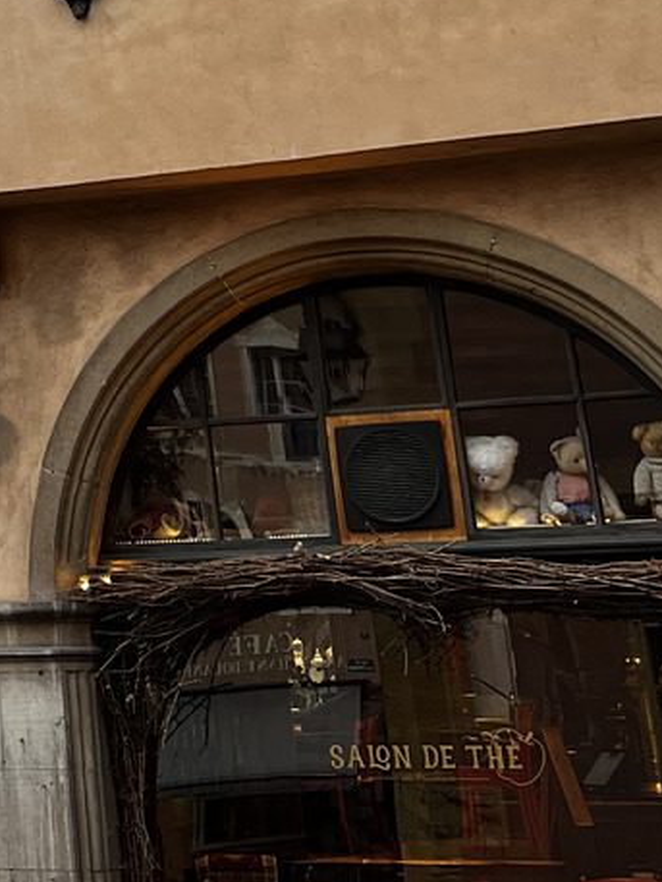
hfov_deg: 14.7
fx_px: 2319
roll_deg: +0.5
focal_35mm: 91
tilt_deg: +21.0
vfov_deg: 20.3
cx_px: -425
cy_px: -151
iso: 64
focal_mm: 5.7
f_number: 1.5
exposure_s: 1/121
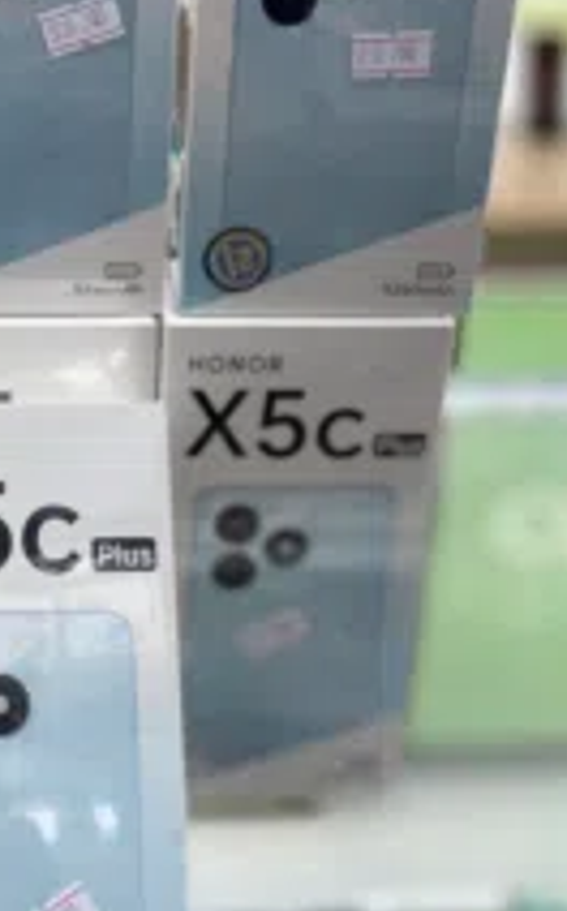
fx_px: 1289
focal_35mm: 52
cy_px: 365
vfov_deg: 38.7
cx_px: 52
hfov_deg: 24.1
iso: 32
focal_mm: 4.25
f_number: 1.8
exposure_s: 1/350
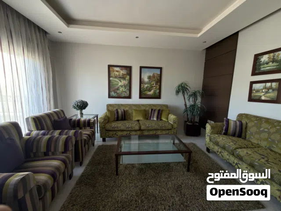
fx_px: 114
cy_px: 106
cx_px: 140
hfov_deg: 102.1
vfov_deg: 85.7
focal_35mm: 14
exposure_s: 1/30
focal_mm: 2.22
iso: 125
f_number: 2.2
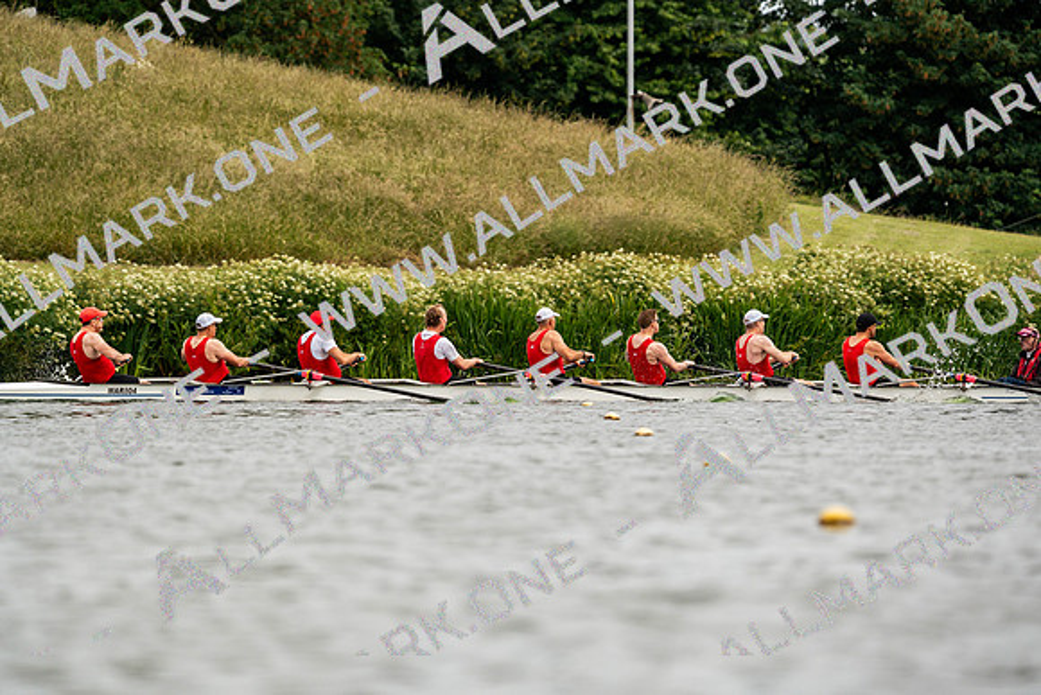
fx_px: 10817
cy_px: 348
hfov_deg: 5.5
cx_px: 520
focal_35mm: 374
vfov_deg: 3.7
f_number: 6.3
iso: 320
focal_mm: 374
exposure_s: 1/2000
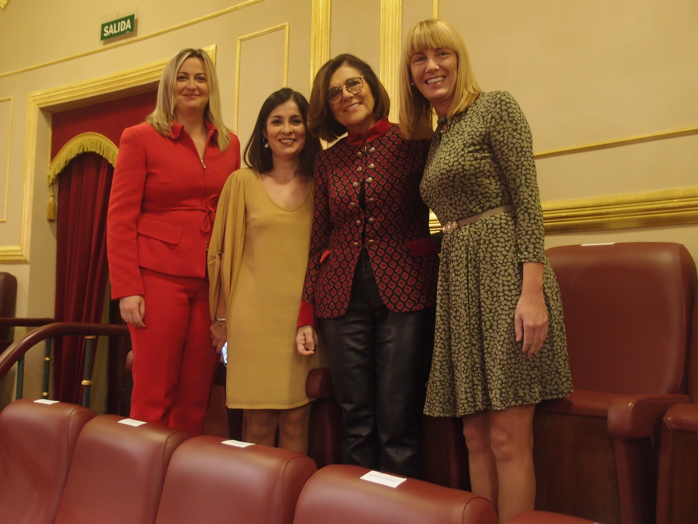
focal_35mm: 34
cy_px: 262
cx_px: 349
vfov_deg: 41.8
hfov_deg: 54.0
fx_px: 686
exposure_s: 1/40
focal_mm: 7.41
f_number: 1.9
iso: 250
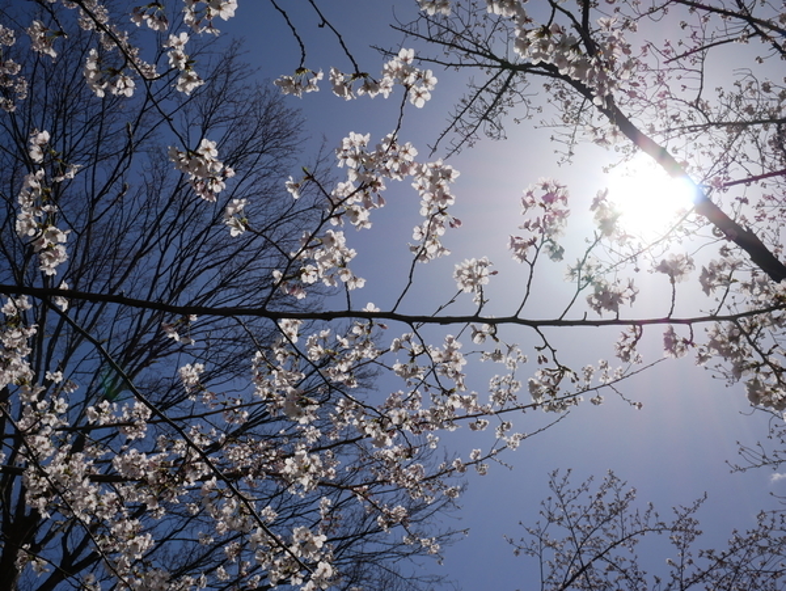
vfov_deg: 36.0
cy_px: 296
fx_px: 909
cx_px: 393
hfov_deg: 46.8
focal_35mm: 40
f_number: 11
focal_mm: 20
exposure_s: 1/800
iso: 200
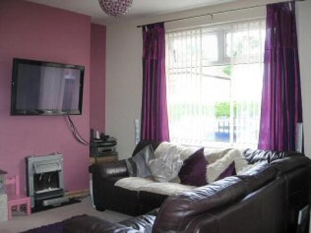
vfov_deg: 37.7
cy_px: 116
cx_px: 156
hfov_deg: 49.0
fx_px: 341
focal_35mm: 38
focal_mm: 7.8
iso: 79
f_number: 2.8
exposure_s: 1/53.8
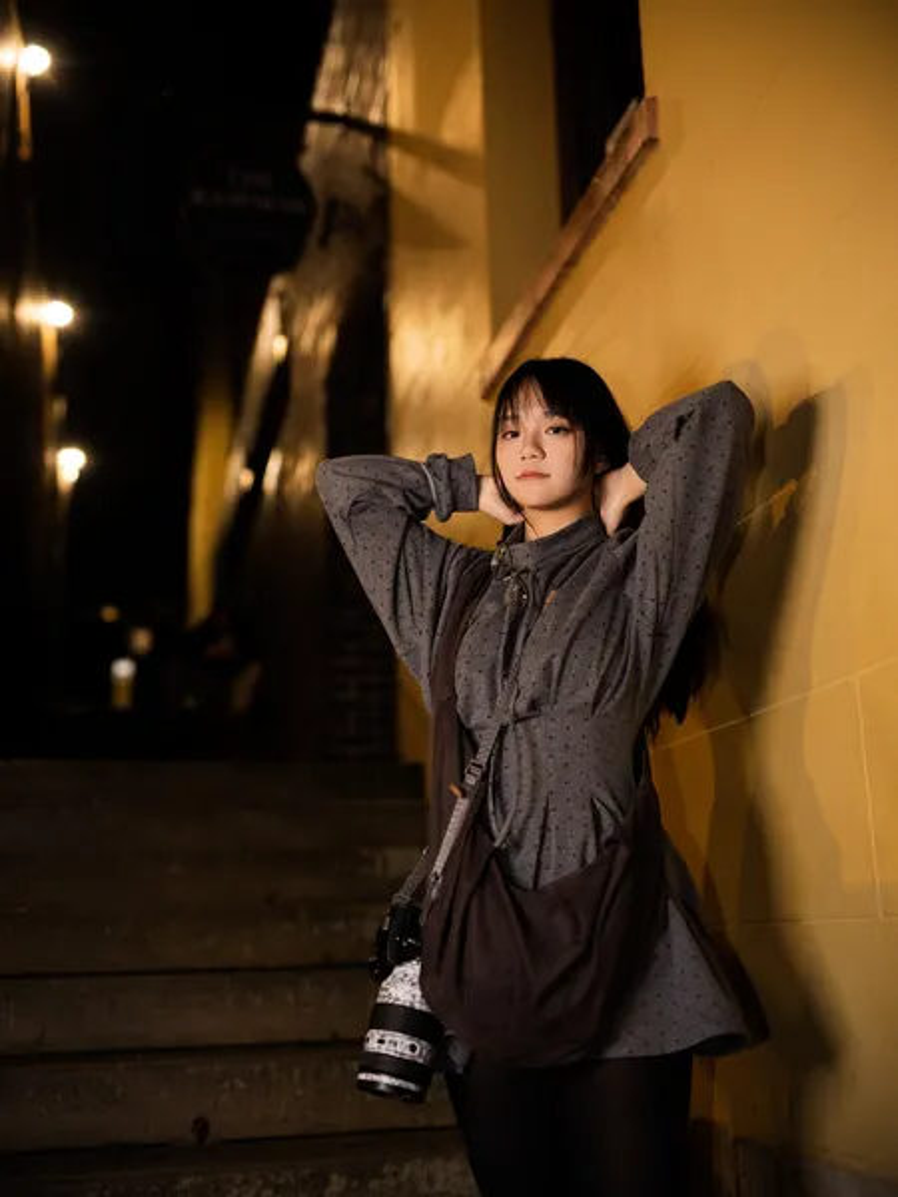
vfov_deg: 46.8
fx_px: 1384
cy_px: 598
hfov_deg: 36.0
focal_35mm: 40
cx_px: 449
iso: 400
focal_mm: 50
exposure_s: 1/80
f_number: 2
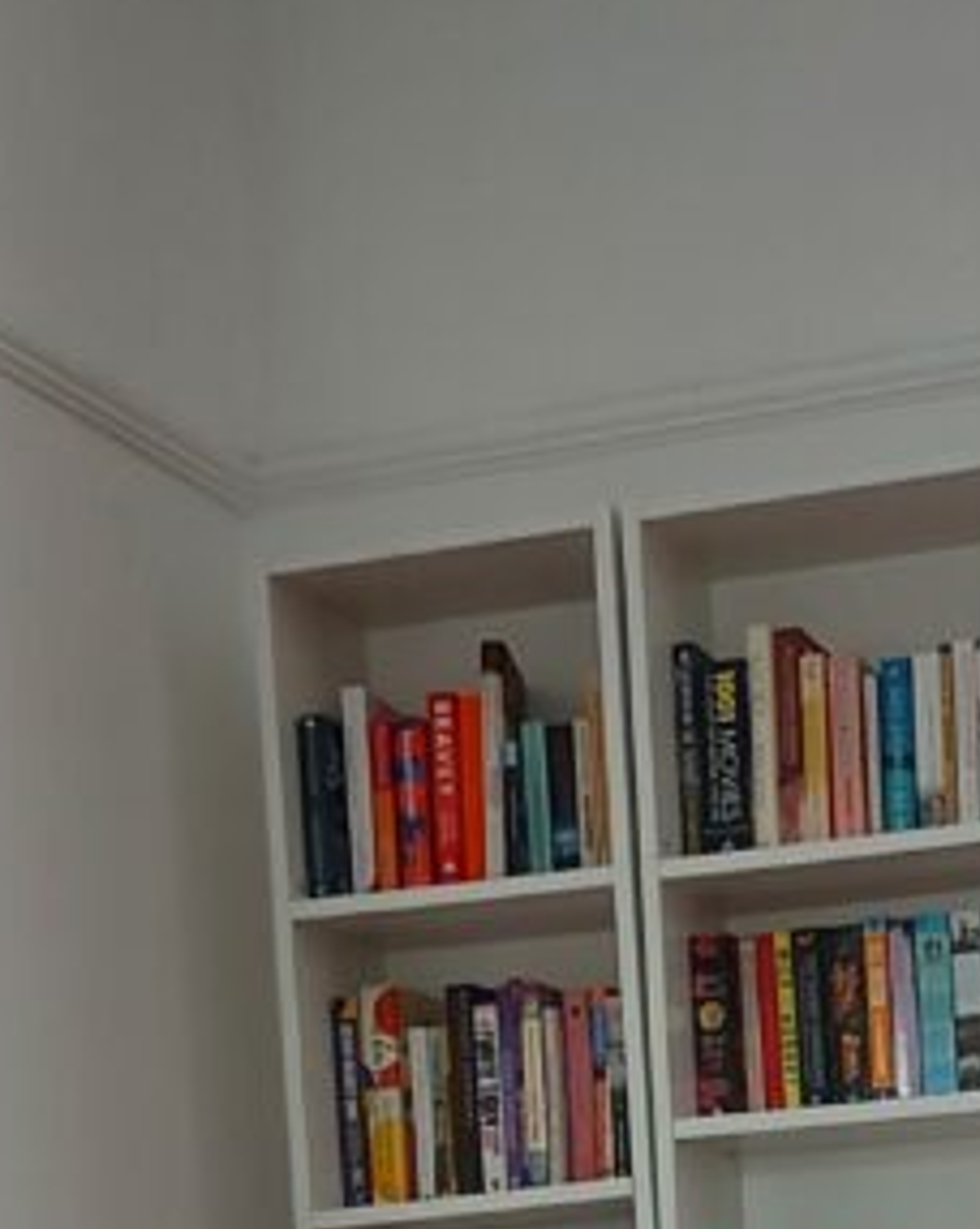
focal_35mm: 84
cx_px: 701
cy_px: 1620
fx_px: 3052
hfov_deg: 18.2
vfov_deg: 20.7
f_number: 1.8
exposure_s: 1/50
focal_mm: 5.23
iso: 200
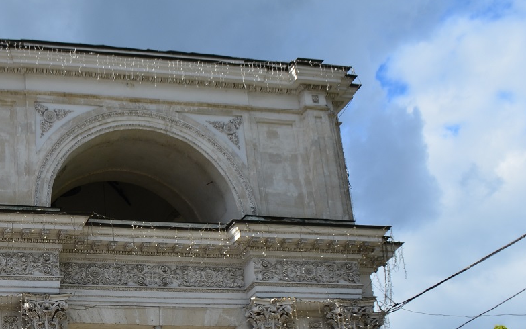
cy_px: 337
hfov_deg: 34.6
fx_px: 803
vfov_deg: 22.2
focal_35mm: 56
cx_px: 72
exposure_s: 1/125
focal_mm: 18
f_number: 11
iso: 125
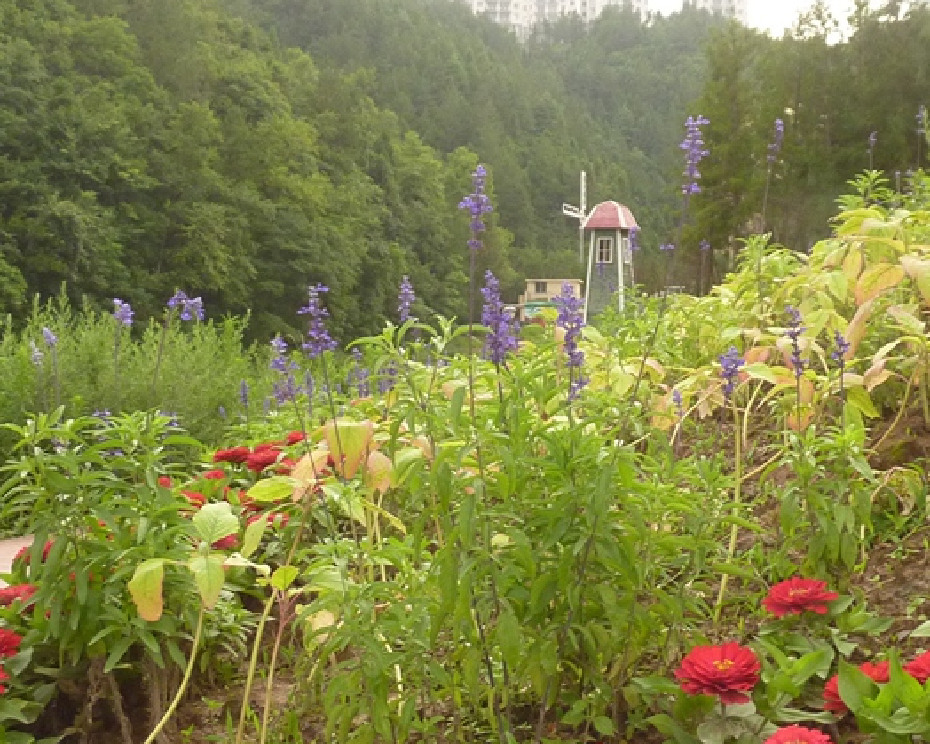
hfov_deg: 34.1
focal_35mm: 55
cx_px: 550
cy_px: 405
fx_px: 1514
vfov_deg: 27.6
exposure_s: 1/30
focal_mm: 4.7
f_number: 3.4
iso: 250
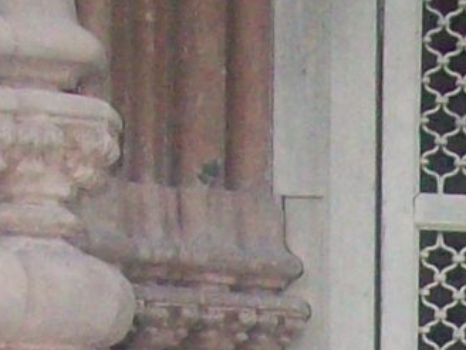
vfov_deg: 6.1
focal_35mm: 225
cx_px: 756
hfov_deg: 8.5
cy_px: 1053
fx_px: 3029
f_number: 2.7
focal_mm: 6
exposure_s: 1/64
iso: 200
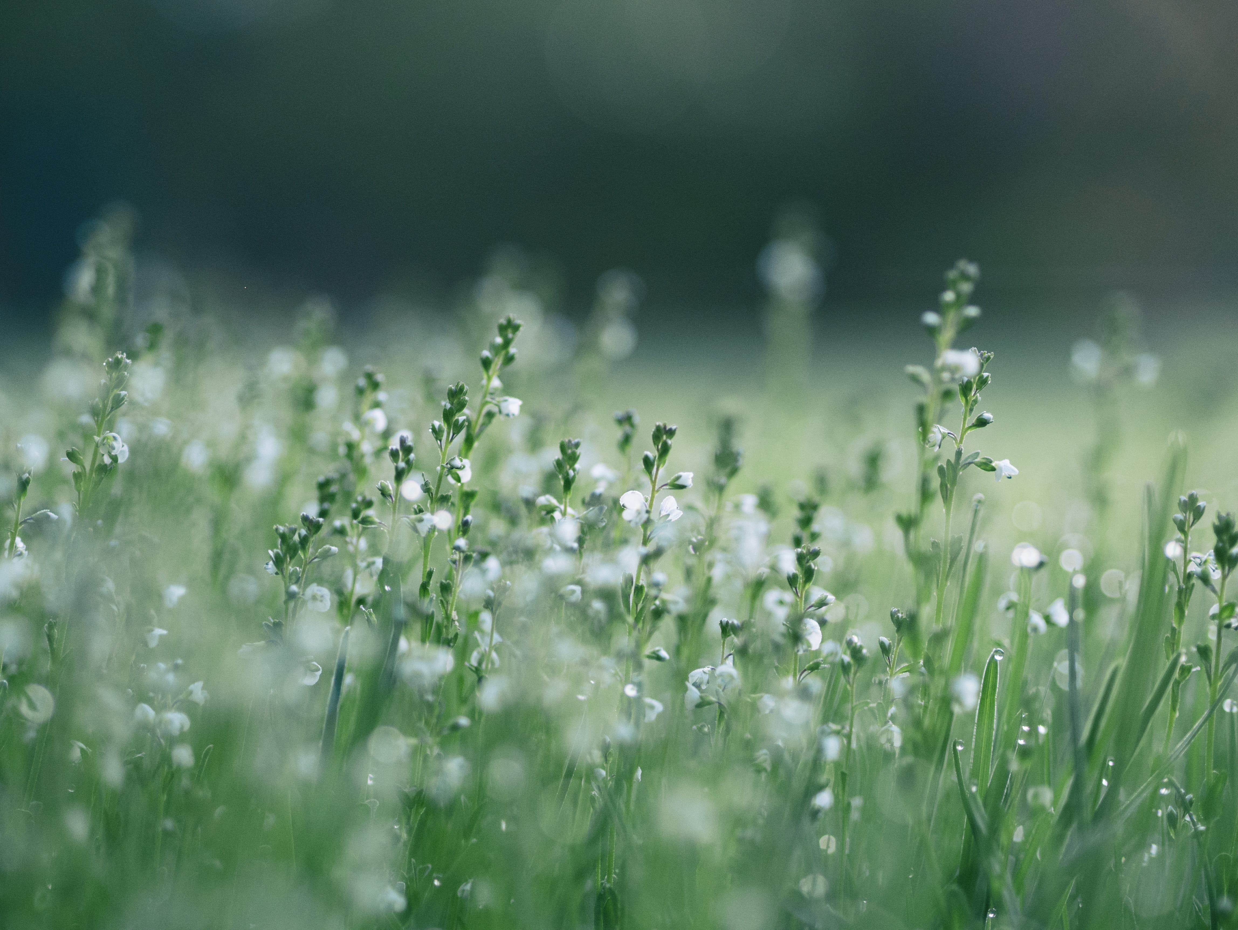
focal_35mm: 90
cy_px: 465
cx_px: 619
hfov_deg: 21.8
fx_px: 3220
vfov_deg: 16.4
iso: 800
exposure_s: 1/2000
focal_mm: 45
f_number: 1.8
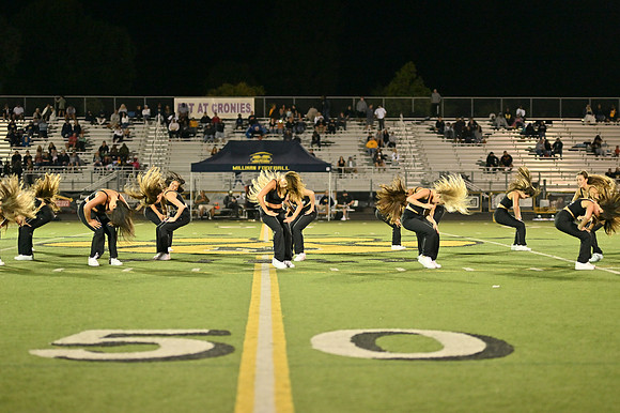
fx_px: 1291
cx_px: 310
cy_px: 206
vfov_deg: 18.2
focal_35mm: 75
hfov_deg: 27.0
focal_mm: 50
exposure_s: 1/500
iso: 500
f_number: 1.2
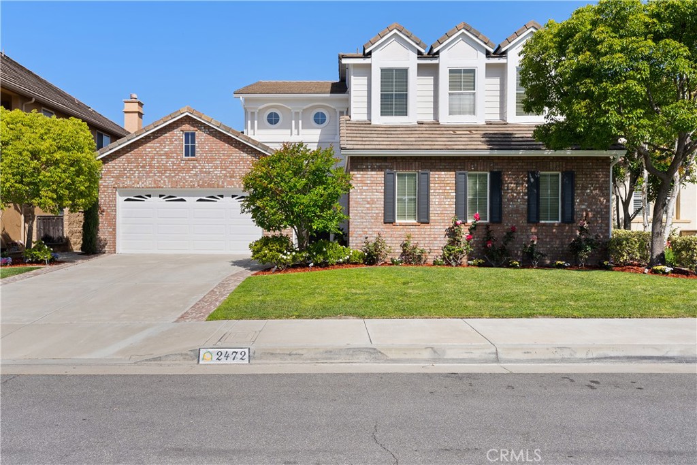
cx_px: 348
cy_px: 232
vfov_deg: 47.9
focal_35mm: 27
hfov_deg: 67.4
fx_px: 523
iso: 320
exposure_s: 1/250
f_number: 9
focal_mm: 27
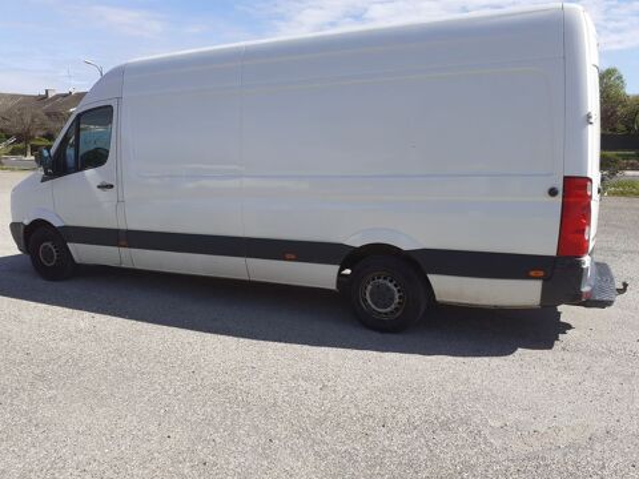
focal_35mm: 27
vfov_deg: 51.4
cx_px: 320
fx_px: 498
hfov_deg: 65.3
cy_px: 240
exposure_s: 1/1733
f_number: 1.9
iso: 40
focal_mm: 3.6
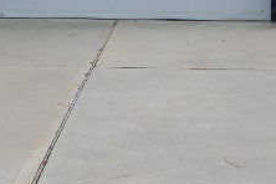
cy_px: -70
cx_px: 186
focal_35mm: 102
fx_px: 782
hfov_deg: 19.9
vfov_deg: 12.9
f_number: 3.3
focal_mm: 6.1
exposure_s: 1/800
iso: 125
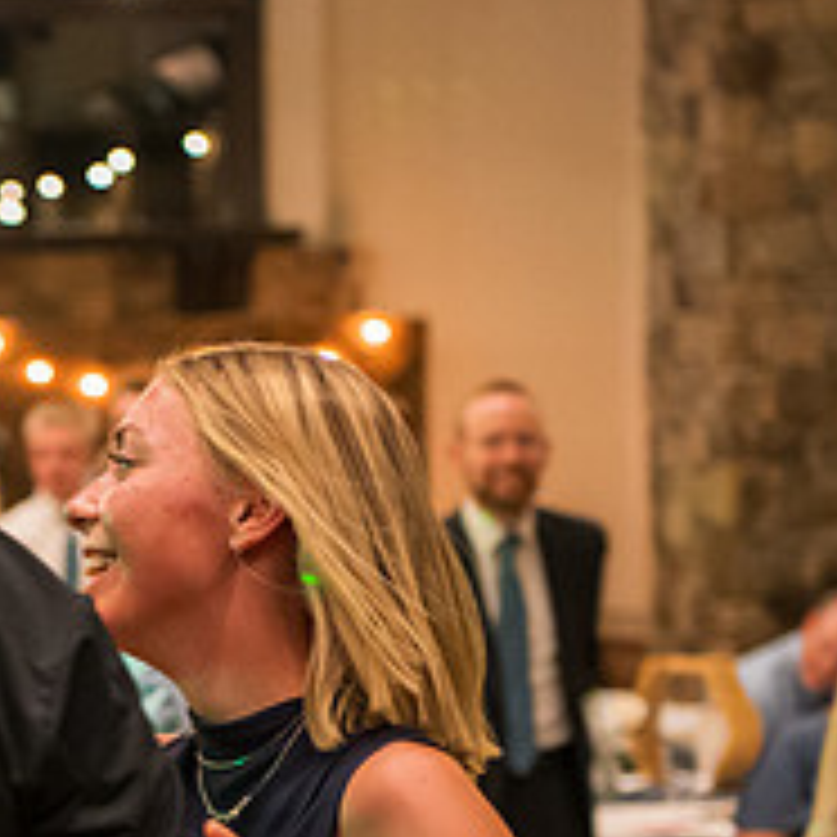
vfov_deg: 11.4
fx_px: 4158
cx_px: -121
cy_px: 684
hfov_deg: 11.3
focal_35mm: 152
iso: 6400
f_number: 2.8
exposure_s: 1/200
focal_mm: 48
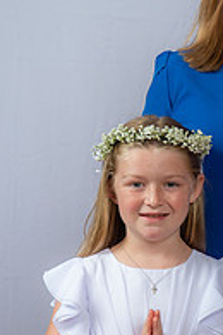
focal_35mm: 143
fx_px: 1329
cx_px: 251
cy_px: 180
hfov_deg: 9.5
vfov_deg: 14.3
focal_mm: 62
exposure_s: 1/200
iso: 250
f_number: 6.3
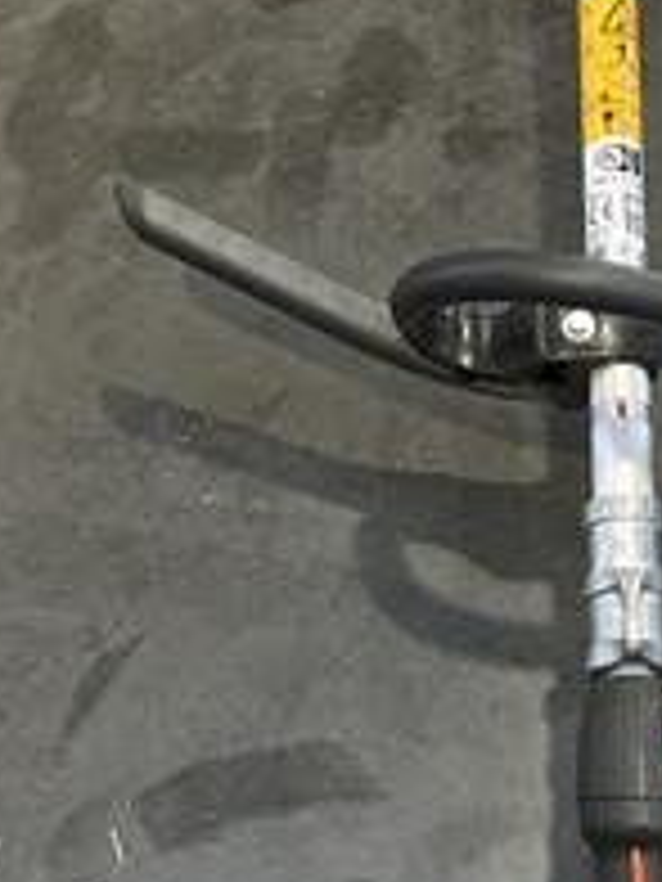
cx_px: 576
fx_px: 2601
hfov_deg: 14.4
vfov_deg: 19.2
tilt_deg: -61.6
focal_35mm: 102
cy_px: 369
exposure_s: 1/100
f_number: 1.6
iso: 125
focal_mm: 5.1
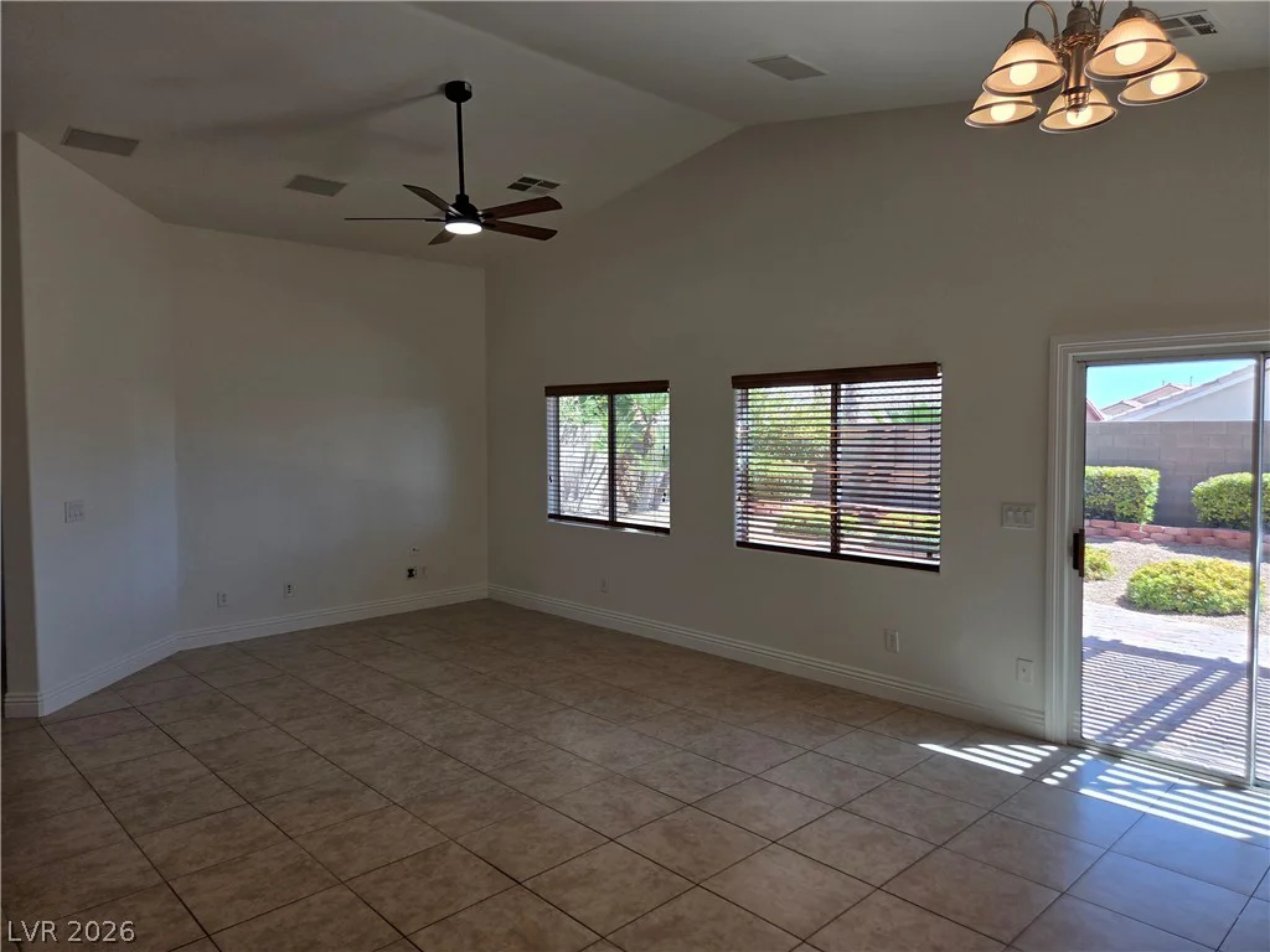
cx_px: 635
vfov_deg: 58.9
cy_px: 476
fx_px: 844
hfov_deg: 73.9
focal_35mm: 23
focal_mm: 5.4
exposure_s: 1/604
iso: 80
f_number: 1.8
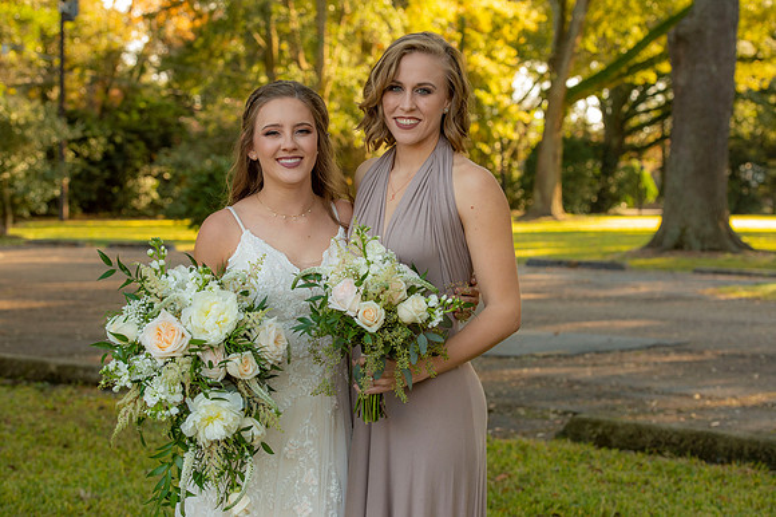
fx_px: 1853
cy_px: 258
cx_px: 388
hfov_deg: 23.7
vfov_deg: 15.9
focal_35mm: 86
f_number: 6.3
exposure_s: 1/400
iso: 1250
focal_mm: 86
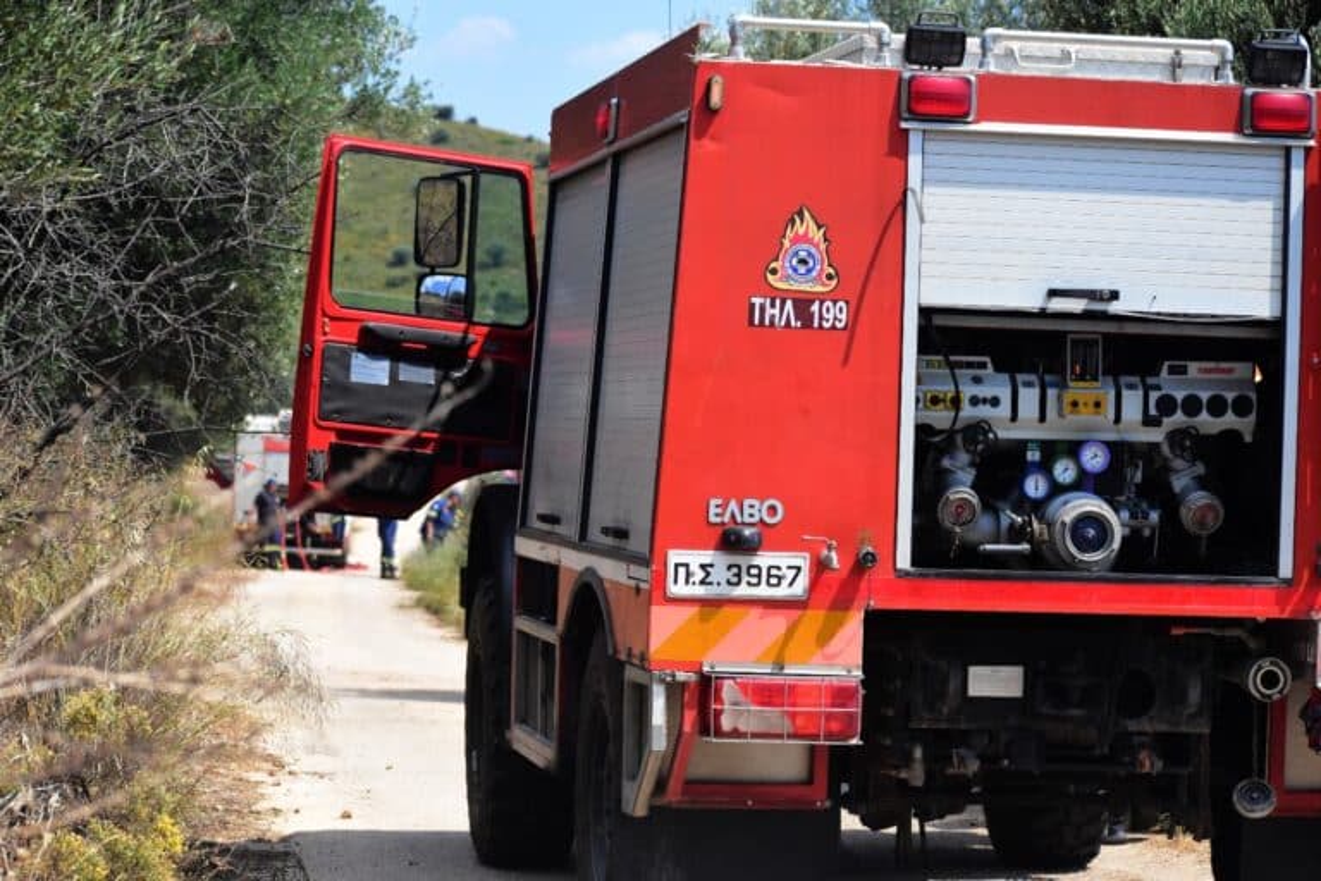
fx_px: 3853
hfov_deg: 19.5
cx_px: 660
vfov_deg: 13.0
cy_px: 440
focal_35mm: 105
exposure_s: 1/6400
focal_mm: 70
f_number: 5.6
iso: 2000
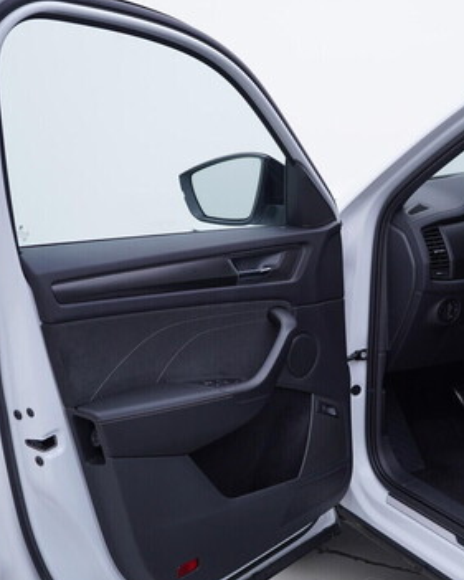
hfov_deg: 28.1
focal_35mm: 53
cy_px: 300
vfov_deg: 35.3
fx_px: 909
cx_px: 360
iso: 125
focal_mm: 24
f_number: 3.5
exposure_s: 1/60
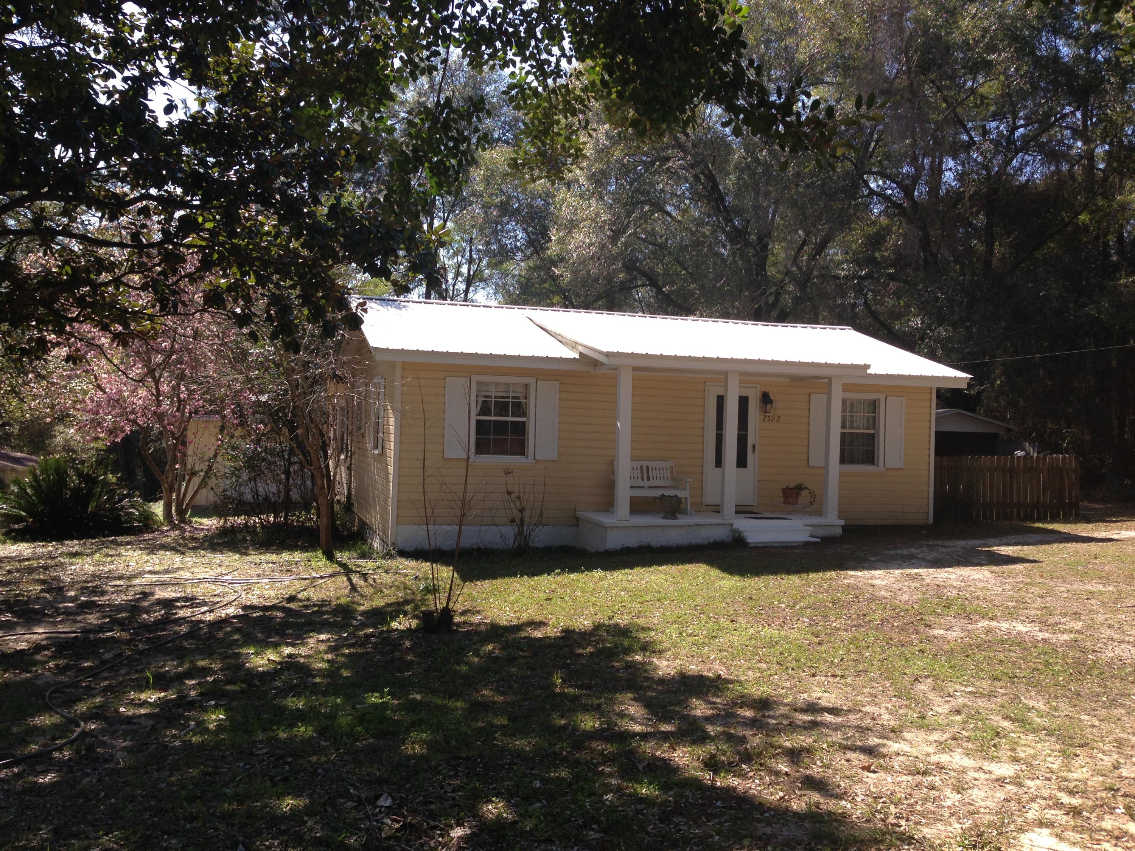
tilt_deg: -0.3
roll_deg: -1.5
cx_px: 568
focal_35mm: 33
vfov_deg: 42.9
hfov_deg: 55.4
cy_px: 426
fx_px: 1082
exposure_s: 1/602
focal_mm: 4.12
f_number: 2.4
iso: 50
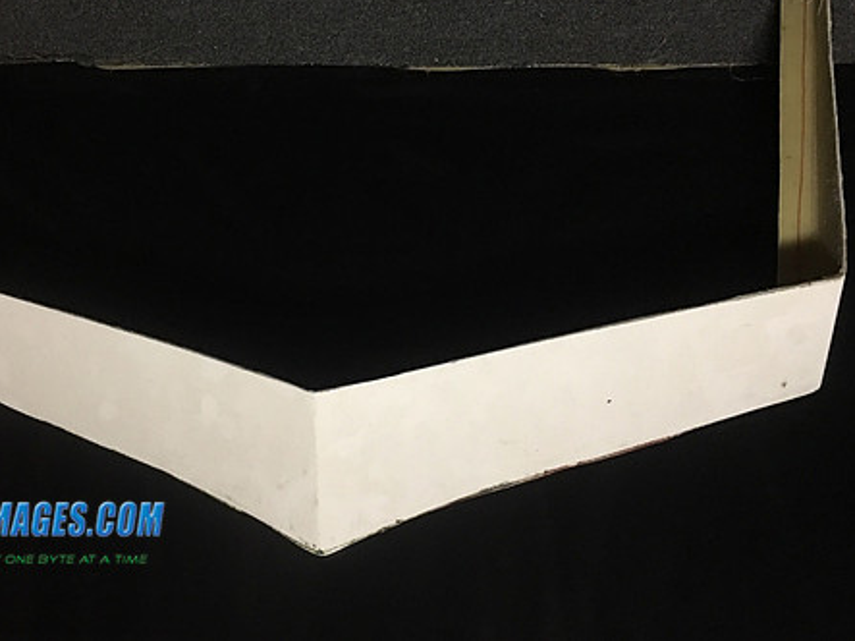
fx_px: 938
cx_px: 357
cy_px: 223
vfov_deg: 37.4
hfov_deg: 48.8
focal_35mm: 38
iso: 80
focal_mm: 4.15
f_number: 2.2
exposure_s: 1/4
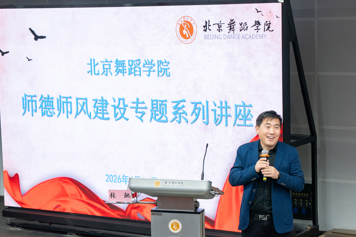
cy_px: 133
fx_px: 979
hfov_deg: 20.6
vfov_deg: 13.8
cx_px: 177
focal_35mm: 99
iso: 800
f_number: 5.6
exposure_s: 1/120
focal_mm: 88
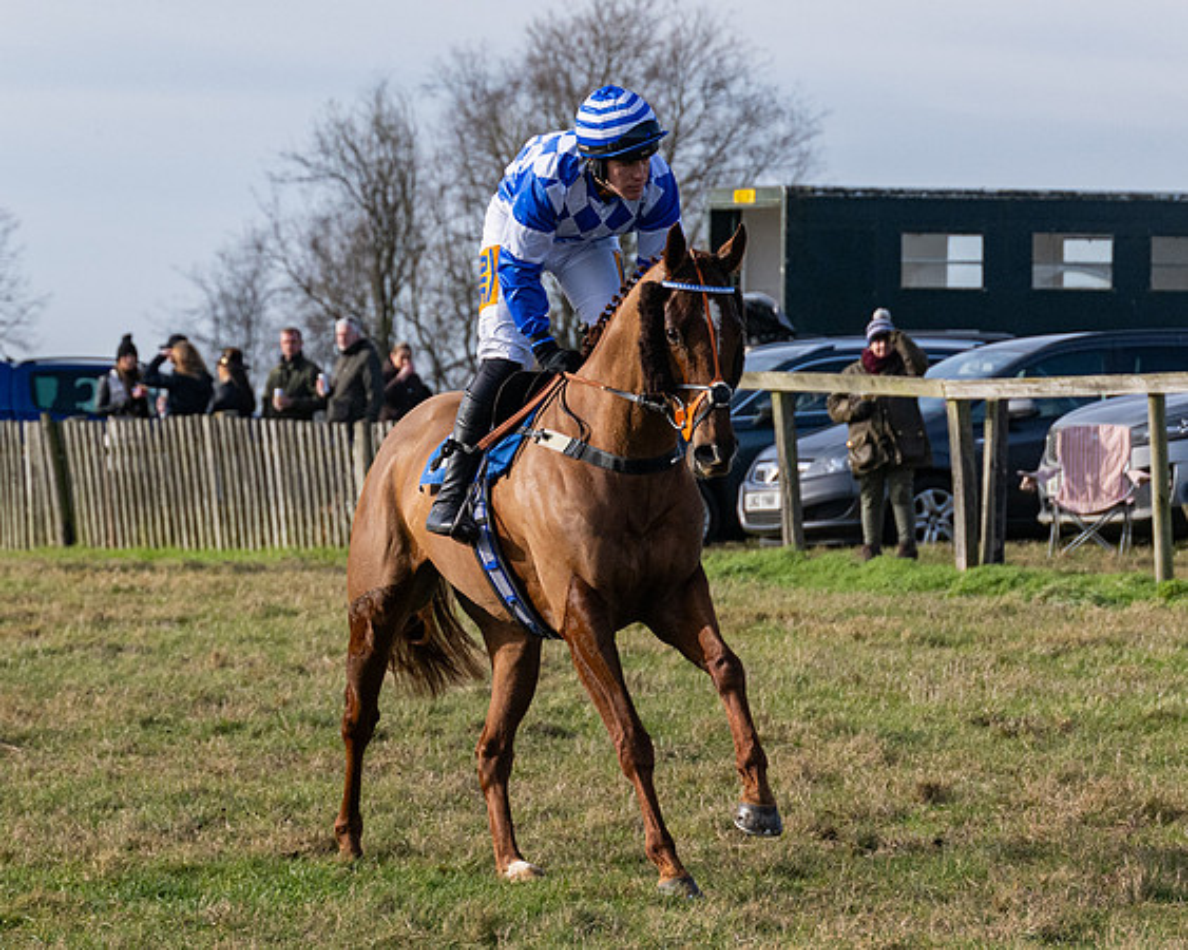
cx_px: 717
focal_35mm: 256
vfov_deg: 6.1
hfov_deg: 7.6
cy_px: 458
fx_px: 8981
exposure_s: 1/3200
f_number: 5
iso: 400
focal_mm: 110
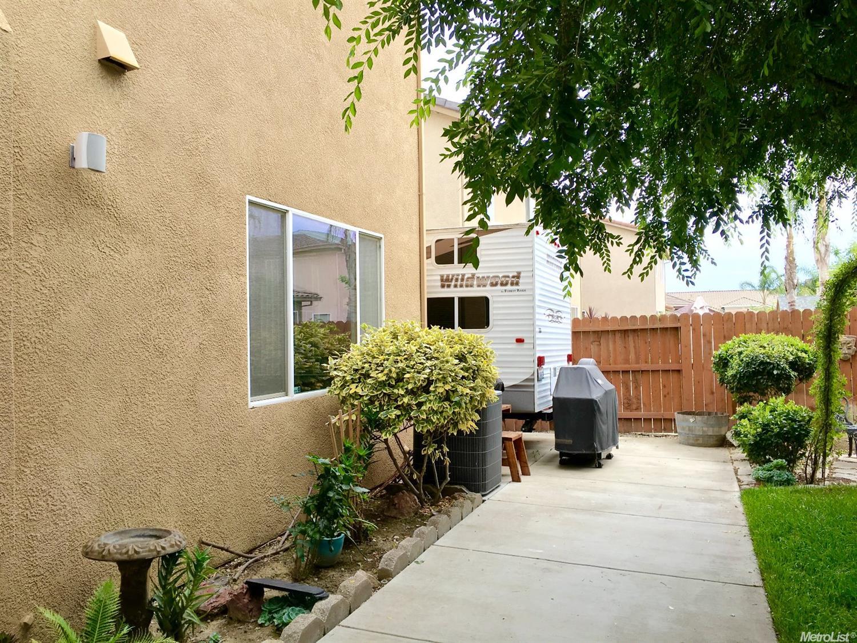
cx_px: 428
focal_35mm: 29
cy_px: 322
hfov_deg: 61.7
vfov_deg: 48.2
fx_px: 718
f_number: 2.2
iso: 25
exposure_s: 1/413
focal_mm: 4.15
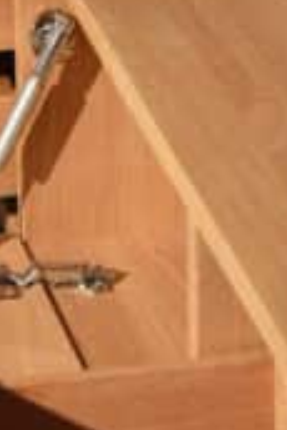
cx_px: -30
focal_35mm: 412
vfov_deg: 5.0
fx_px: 4920
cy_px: 289
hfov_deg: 3.3
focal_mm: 105
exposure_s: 1/20
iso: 3200
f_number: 5.6
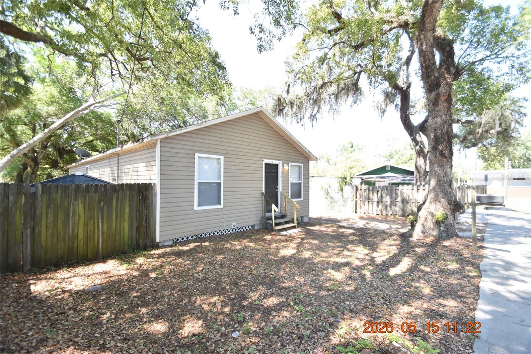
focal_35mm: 15
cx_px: 266
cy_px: 177
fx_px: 221
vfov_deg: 77.3
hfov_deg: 100.4
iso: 800
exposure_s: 1/750
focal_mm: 10
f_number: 3.5
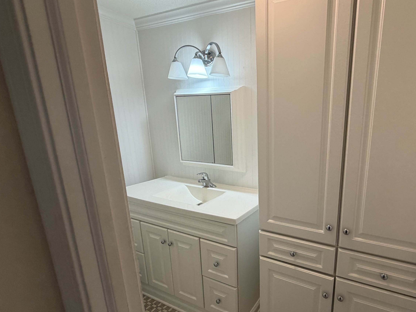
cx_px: 281
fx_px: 228
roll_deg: -1.5
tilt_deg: -13.1
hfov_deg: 81.5
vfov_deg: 68.5
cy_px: 174
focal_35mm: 19
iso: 250
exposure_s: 1/120
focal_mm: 2.22
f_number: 2.2
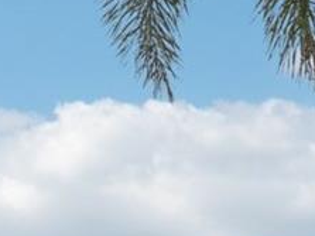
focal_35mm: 124
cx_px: -31
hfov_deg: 15.5
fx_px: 1128
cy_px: 484
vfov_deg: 10.8
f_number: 8
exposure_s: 1/400
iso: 400
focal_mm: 18
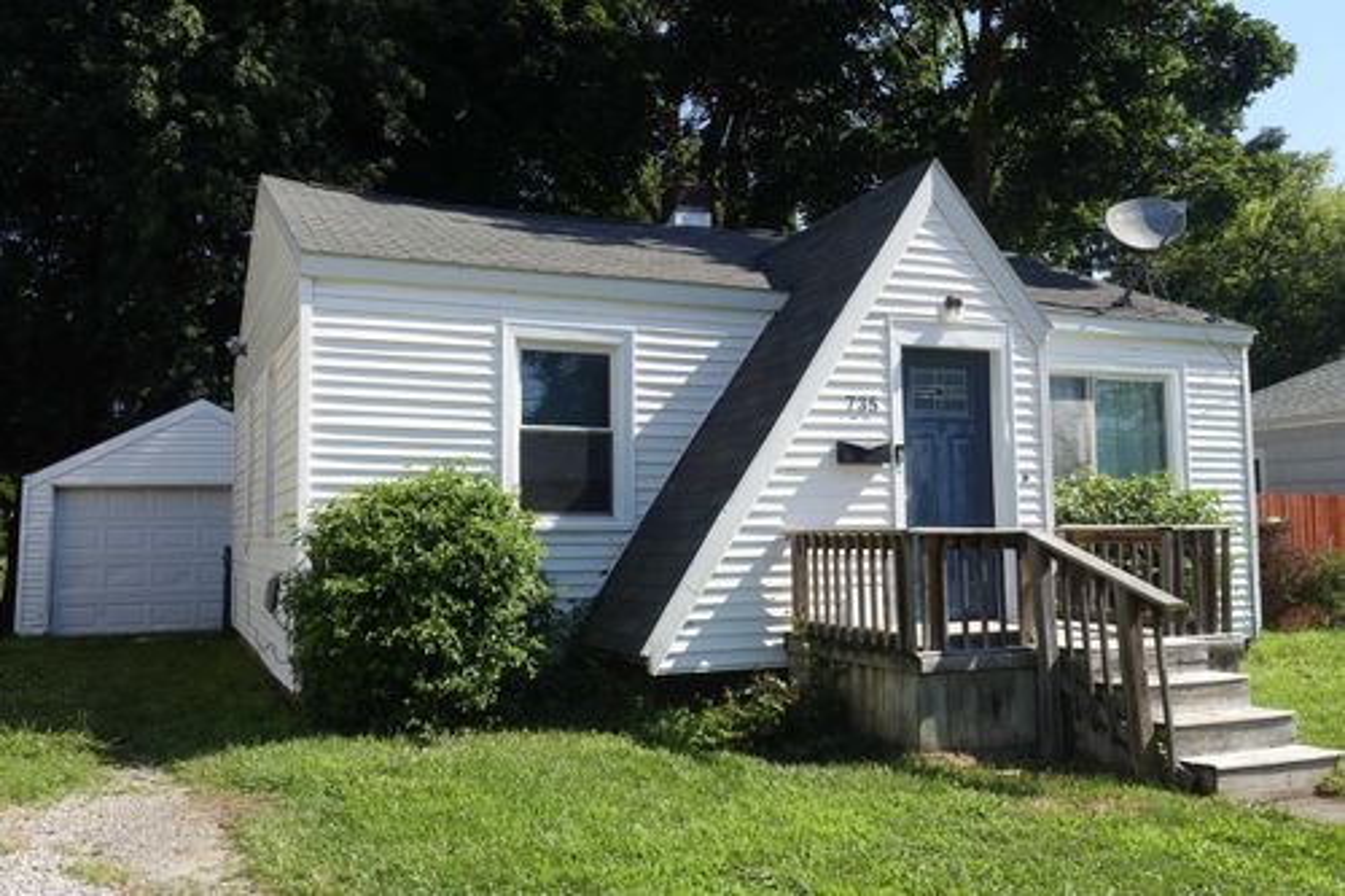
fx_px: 1158
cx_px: 672
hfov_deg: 60.3
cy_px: 448
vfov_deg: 42.3
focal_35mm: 31
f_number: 5.6
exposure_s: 1/400
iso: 125
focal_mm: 11.45
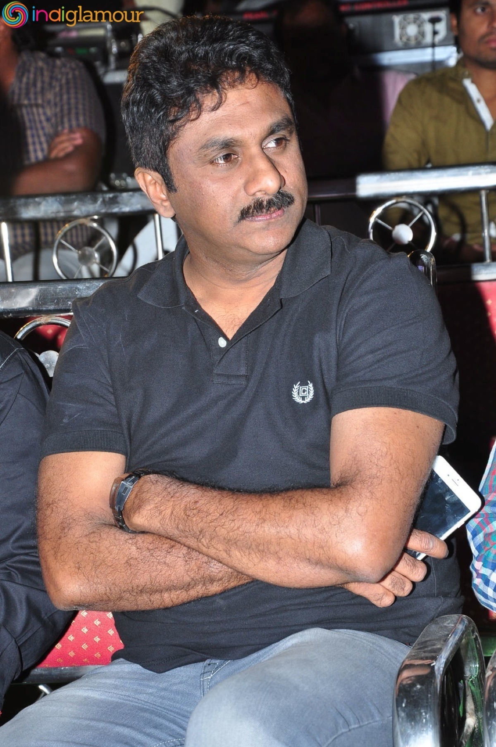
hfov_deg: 10.7
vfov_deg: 16.1
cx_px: 248
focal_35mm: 128
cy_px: 374
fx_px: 2643
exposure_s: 1/125
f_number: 9
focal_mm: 85
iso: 400
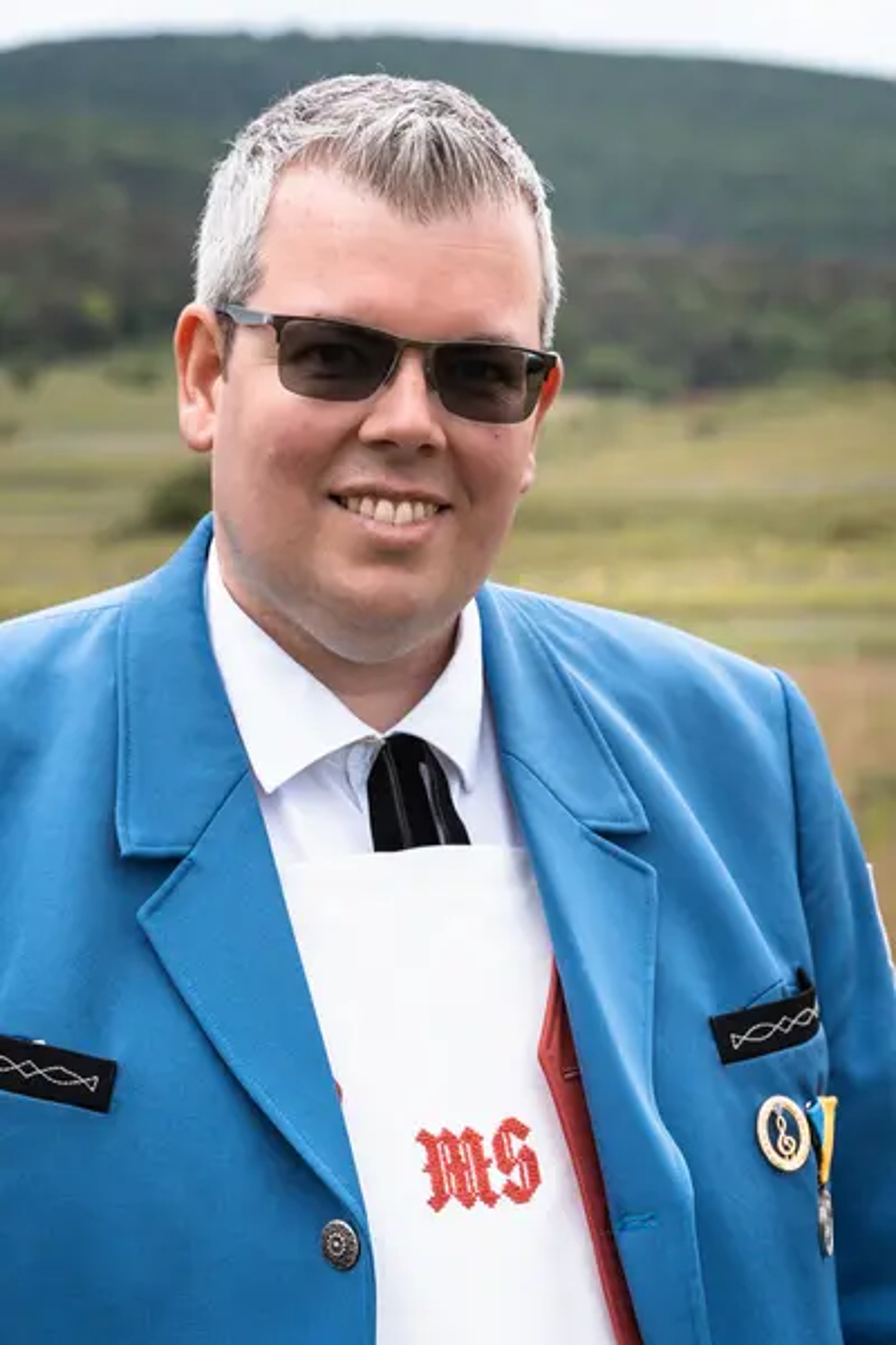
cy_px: 672
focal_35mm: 105
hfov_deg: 13.0
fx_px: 3920
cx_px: 448
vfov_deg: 19.5
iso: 800
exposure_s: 1/200
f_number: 8
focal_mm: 105
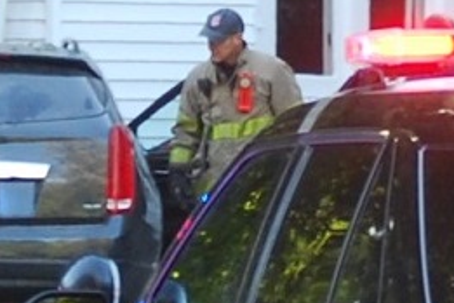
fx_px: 2358
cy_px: 151
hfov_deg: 11.0
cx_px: 160
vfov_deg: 7.3
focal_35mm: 187
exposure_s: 1/40
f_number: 5.6
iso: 200
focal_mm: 50
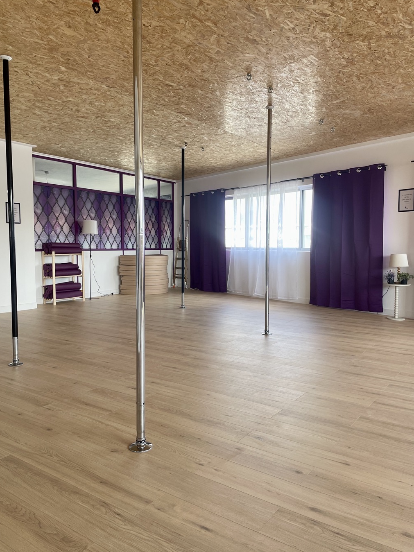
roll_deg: +0.2
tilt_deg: -2.7
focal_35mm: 27
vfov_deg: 65.3
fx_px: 431
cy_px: 274
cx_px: 203
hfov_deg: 51.4
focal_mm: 4.2
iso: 40
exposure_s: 1/121
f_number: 1.6
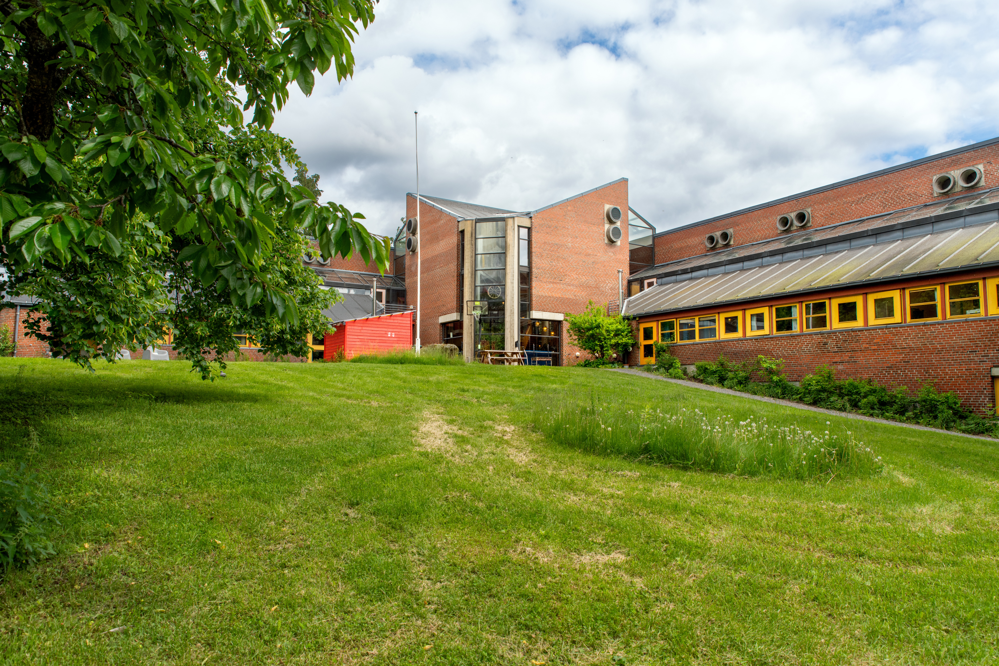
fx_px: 666
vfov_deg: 53.1
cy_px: 333
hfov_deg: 73.7
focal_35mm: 24
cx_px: 500
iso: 200
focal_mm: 24
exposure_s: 1/400
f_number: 6.3
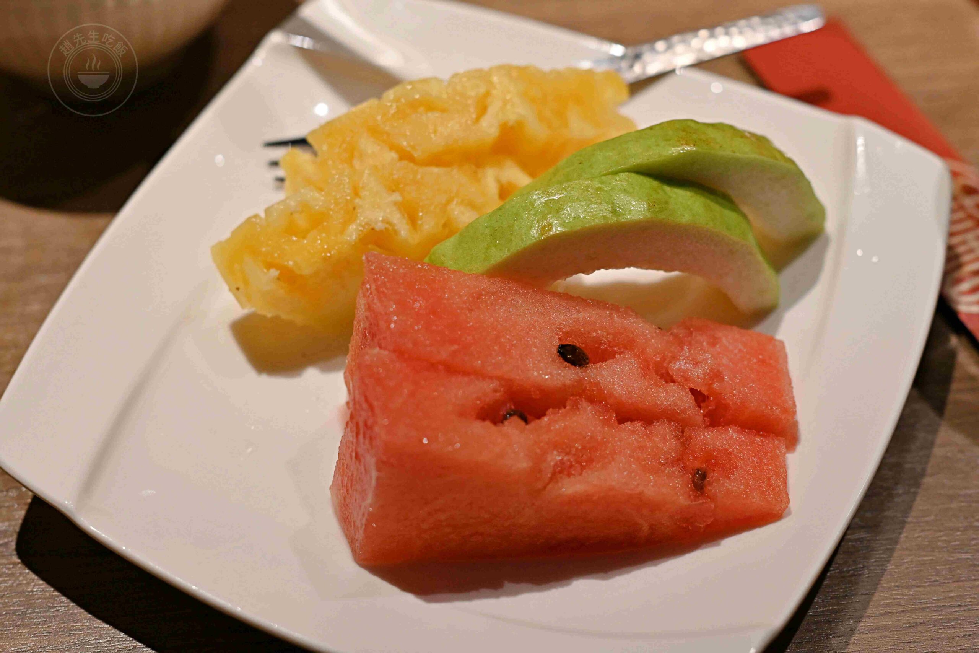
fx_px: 2040
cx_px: 490
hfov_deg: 27.0
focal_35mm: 75
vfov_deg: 18.2
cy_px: 326
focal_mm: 50
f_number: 3.2
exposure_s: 1/200
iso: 720
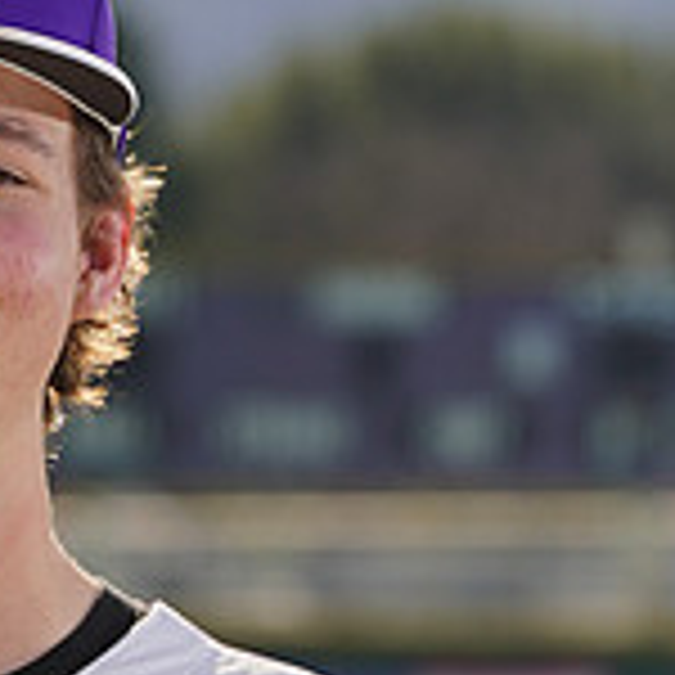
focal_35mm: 801
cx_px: 11
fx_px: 17671
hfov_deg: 2.2
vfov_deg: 2.2
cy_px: 904
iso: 100
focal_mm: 244
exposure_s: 1/250
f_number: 9
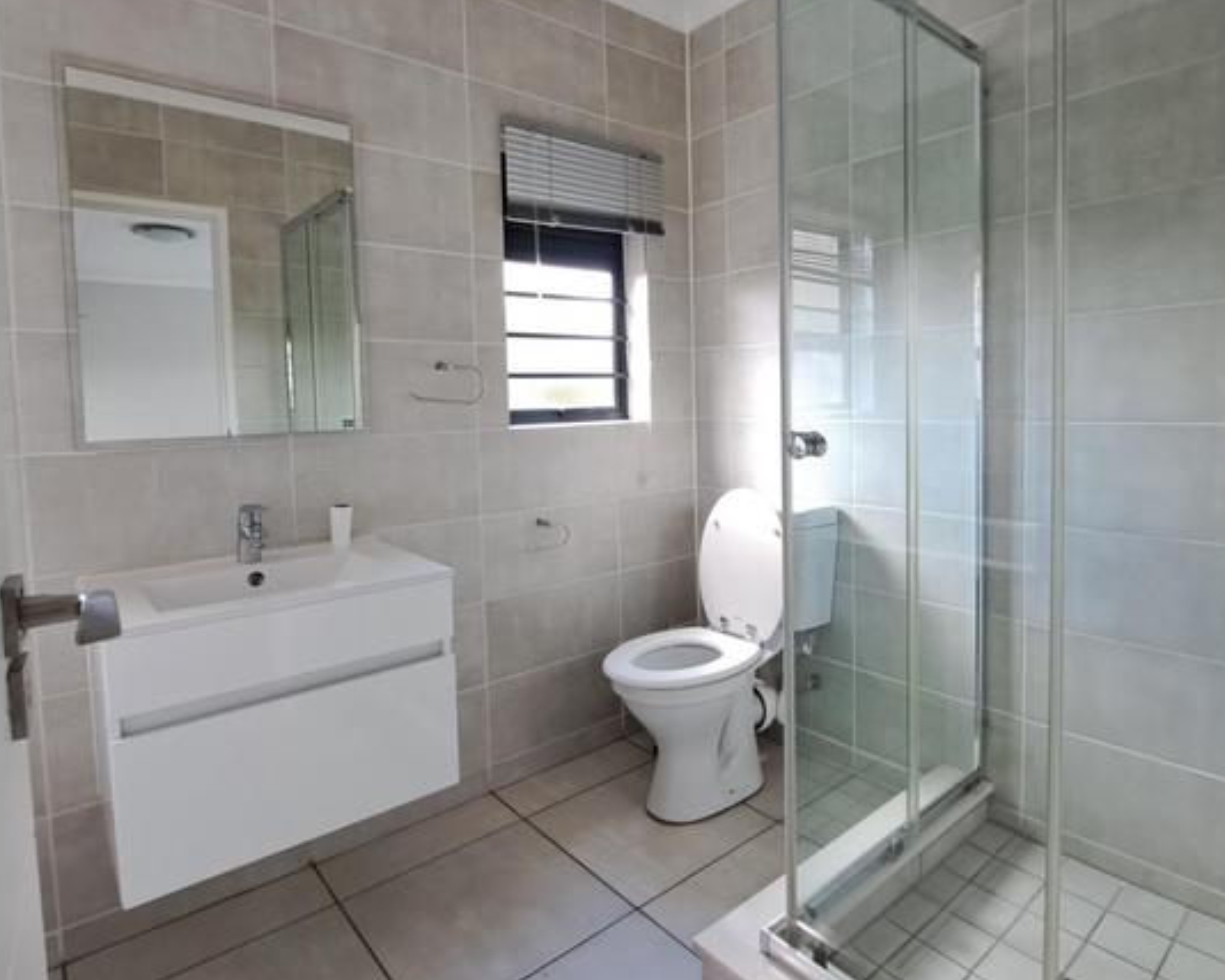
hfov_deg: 83.1
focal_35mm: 19
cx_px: 665
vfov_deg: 70.7
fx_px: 689
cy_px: 443
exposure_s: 1/33
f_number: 2.2
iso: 200
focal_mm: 1.74
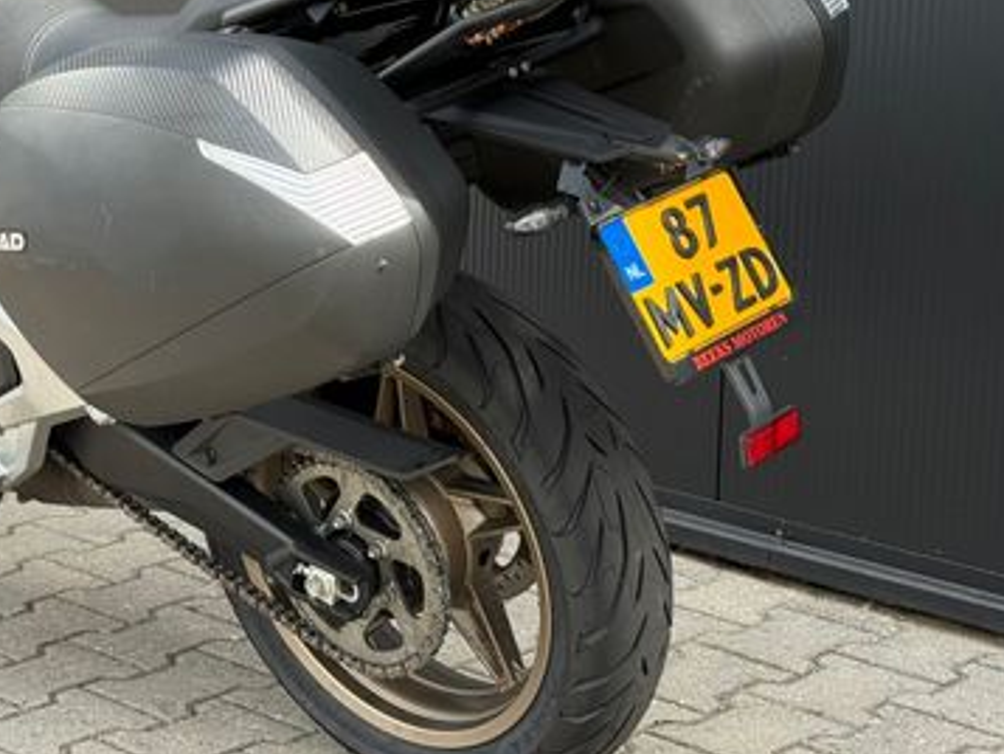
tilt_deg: -7.2
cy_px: 135
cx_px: 180
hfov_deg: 22.4
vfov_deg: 17.0
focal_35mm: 86
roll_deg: -1.1
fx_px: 2495
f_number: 1.78
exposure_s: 1/1100
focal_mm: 6.76
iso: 64
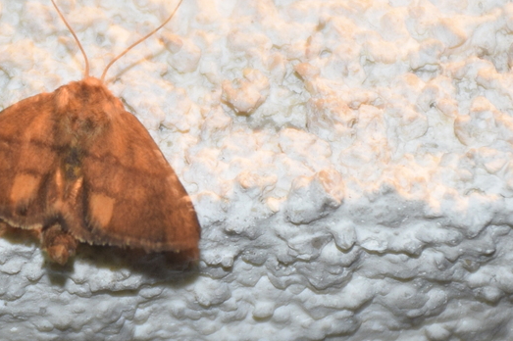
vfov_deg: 3.6
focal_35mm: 386
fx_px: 5497
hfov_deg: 5.3
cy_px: 148
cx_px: 68
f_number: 7.1
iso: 320
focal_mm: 140
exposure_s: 1/60
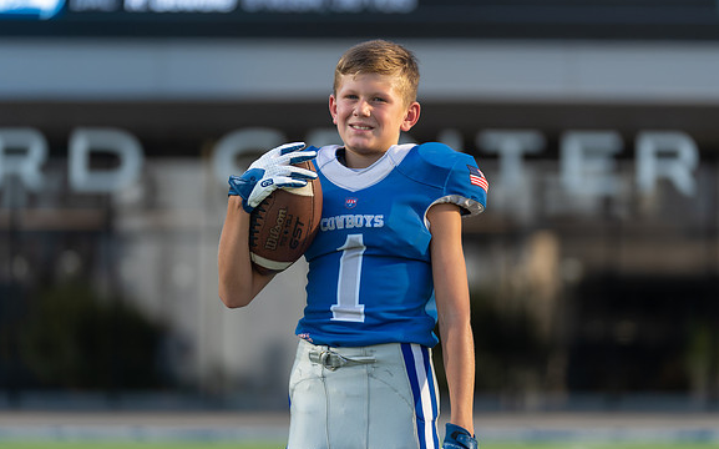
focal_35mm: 168
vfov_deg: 7.8
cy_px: 250
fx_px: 3290
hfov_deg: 12.5
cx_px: 361
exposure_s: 1/640
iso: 100
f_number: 2.8
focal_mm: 138
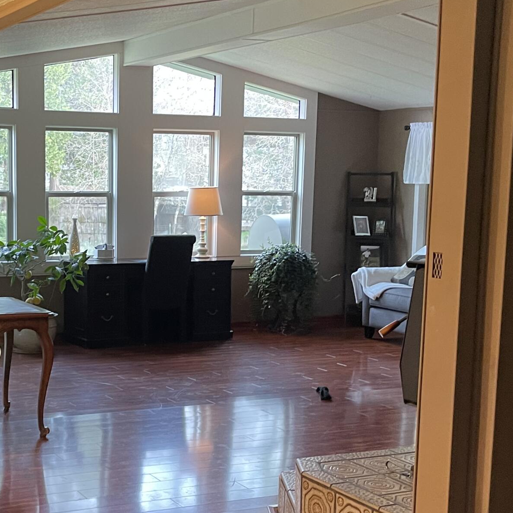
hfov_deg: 28.8
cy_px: 294
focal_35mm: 58
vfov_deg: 29.5
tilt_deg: -5.1
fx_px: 972
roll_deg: -0.8
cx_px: 95
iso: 250
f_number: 1.6
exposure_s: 1/60
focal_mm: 5.1
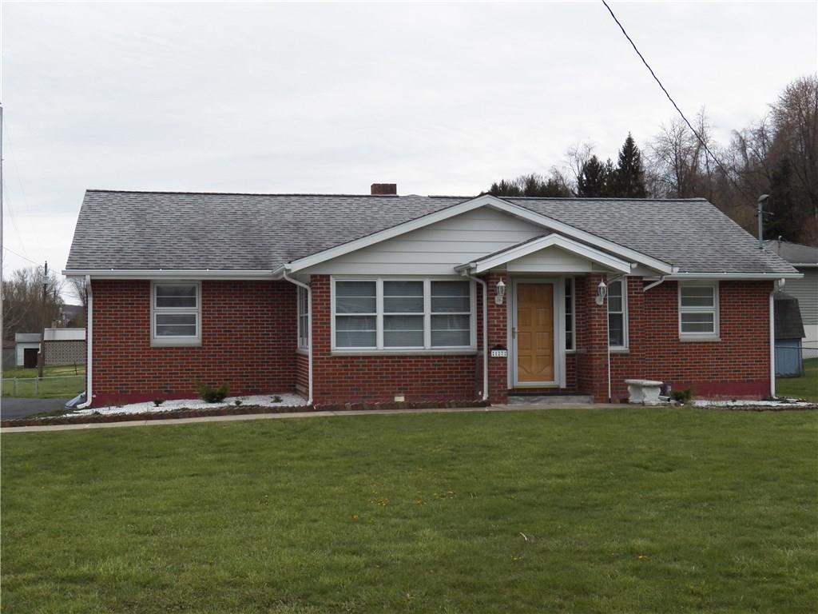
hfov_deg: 42.9
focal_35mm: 44
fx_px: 1040
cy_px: 307
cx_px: 409
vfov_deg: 32.9
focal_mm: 7.9
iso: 125
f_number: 4
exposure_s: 1/640
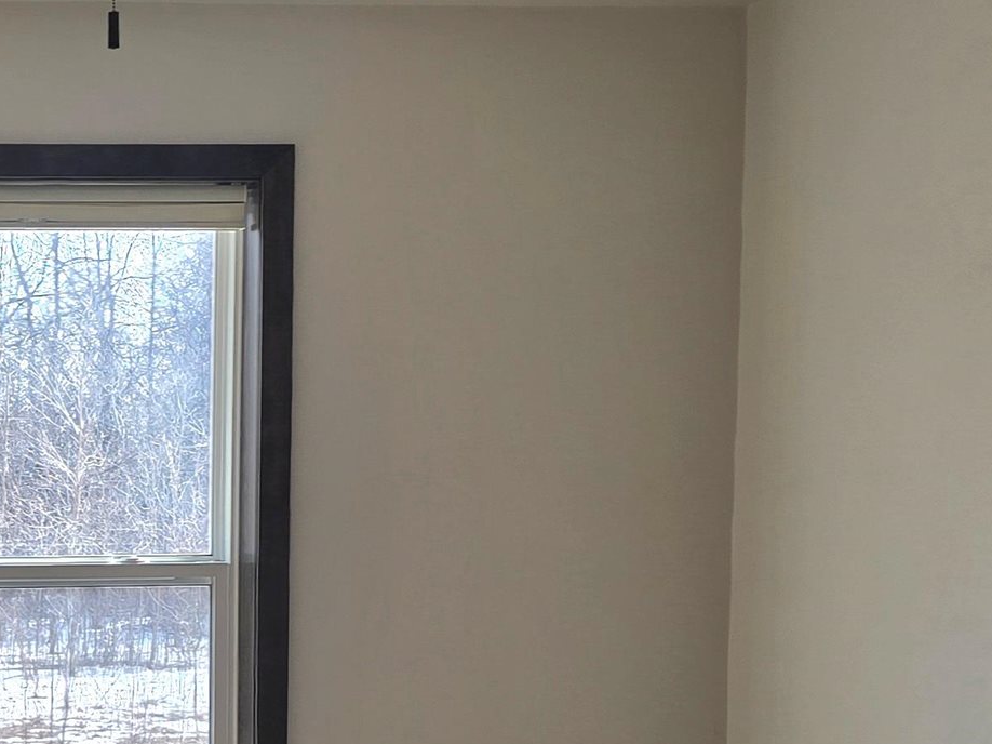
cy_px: 656
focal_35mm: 77
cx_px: -142
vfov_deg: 18.8
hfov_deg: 23.5
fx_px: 2206
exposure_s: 1/120
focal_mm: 6.3
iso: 16
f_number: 1.7
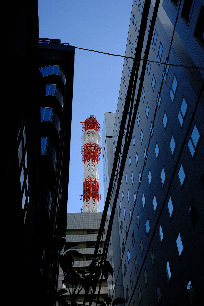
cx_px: 107
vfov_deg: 49.5
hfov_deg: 34.2
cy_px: 151
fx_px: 331
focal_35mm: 39
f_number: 4.5
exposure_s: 1/2000
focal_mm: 23
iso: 400
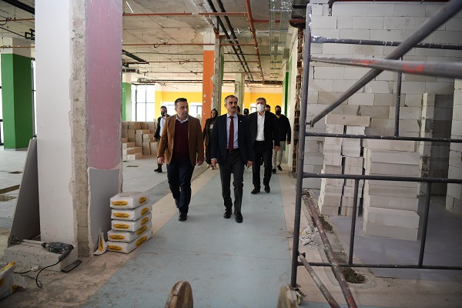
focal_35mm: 24
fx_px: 308
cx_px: 231
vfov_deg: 53.1
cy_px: 154
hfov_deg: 73.7
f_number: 2.8
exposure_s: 1/200
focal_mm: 24
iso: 1250
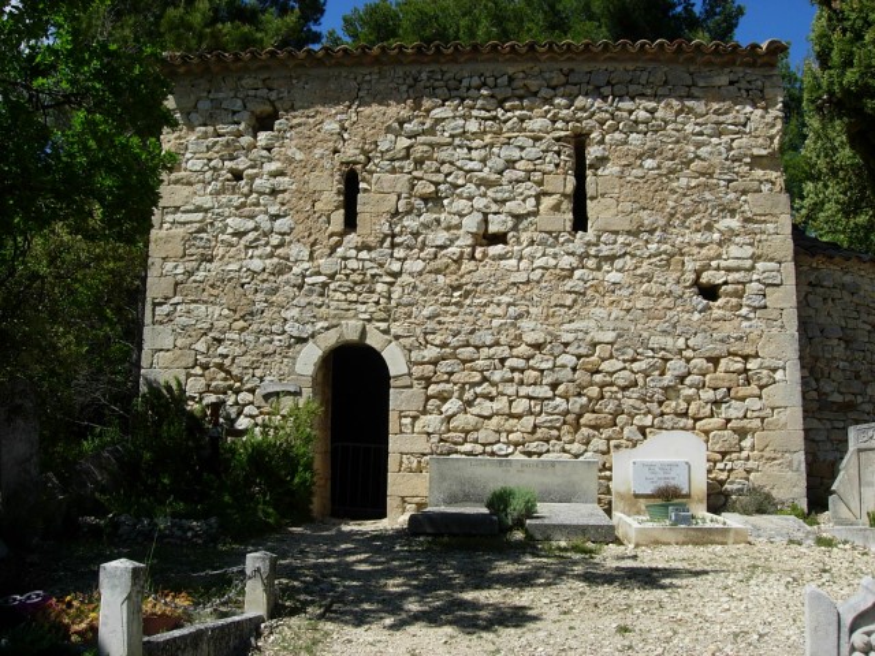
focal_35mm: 38
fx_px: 961
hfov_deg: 49.0
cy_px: 328
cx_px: 438
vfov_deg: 37.7
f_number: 4.8
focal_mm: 7.8
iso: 64
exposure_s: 1/745
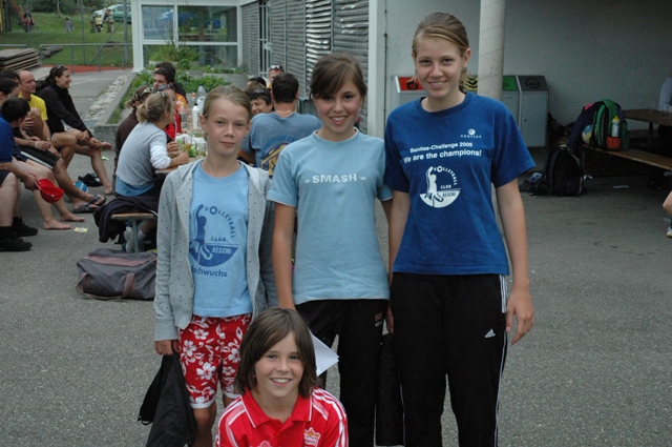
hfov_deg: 35.1
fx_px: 1063
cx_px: 336
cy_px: 224
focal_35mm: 57
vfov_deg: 23.7
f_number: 11
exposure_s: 1/500
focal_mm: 38
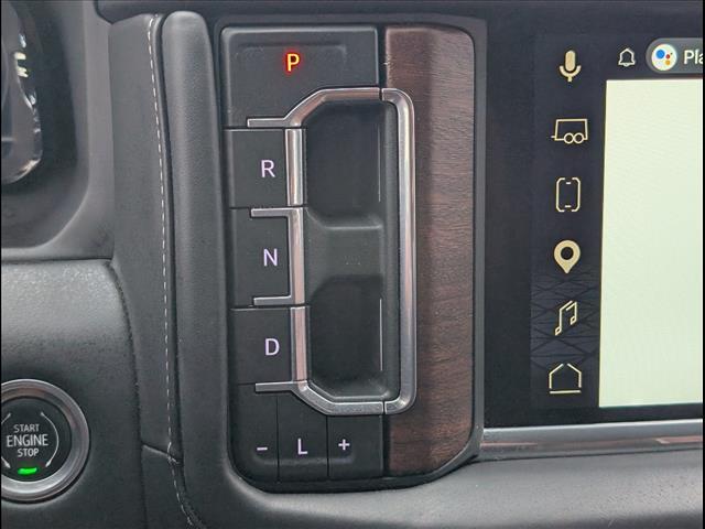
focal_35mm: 49
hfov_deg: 38.9
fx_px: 998
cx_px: 352
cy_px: 264
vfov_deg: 29.7
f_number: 1.68
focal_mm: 6.9
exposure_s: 1/175
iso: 62
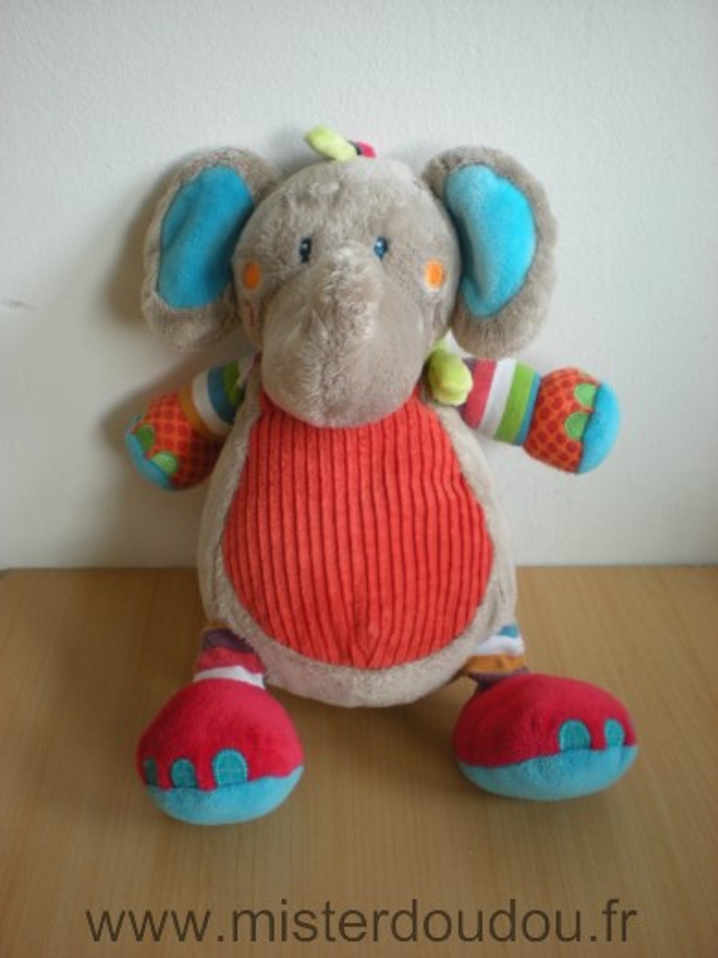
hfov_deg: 37.7
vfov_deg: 49.0
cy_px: 479
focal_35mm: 38
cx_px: 359
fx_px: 1051
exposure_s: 1/52.7
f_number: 3.1
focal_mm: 6.3
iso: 163
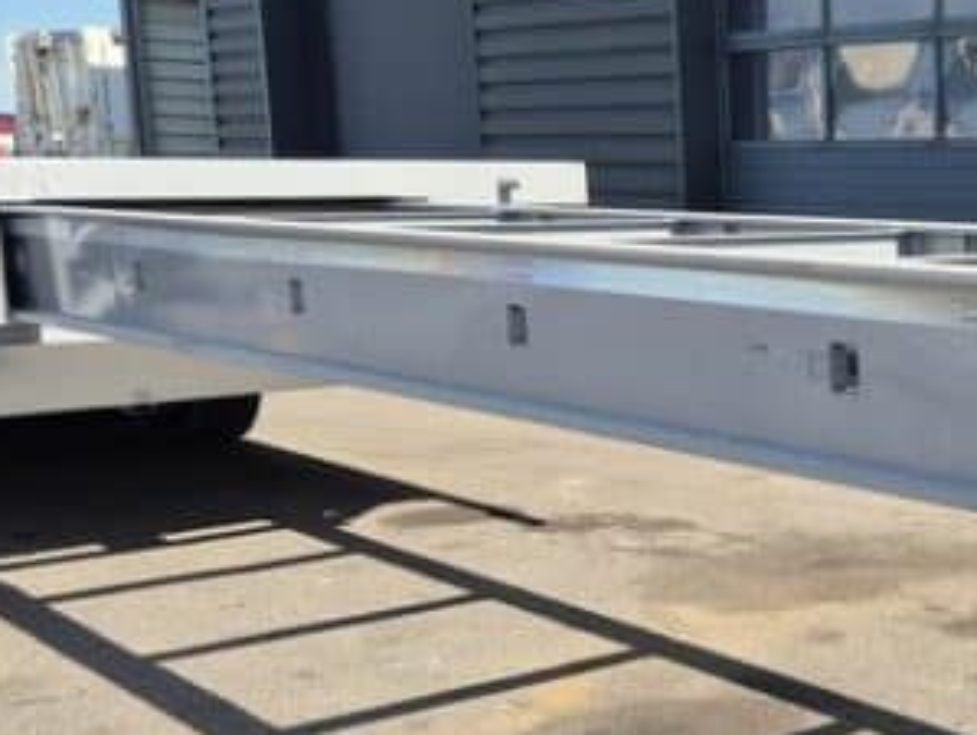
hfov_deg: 28.8
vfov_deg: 24.6
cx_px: 1134
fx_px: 1667
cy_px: 532
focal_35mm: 59
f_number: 1.8
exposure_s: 1/1276
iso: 25
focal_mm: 5.4
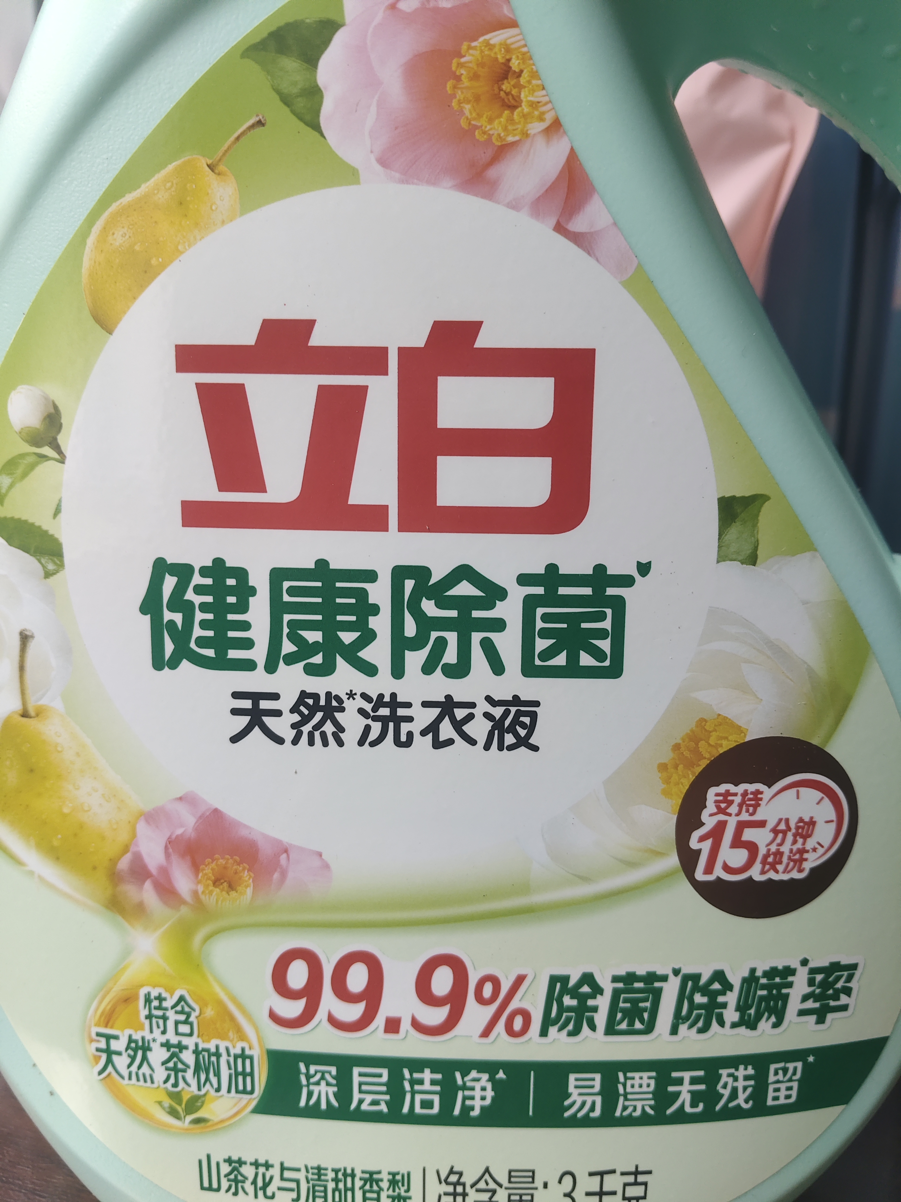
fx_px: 902
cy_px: 601
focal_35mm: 26
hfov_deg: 53.1
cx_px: 450
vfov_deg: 67.3
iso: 205
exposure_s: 1/100
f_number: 1.79
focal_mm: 4.84
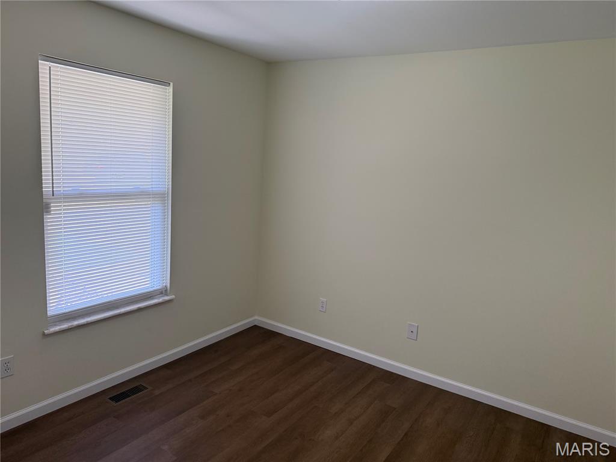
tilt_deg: -9.0
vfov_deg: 56.8
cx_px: 308
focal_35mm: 24
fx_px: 427
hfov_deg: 71.6
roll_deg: -4.3
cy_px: 231
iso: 160
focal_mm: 6.76
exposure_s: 1/230
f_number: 1.78
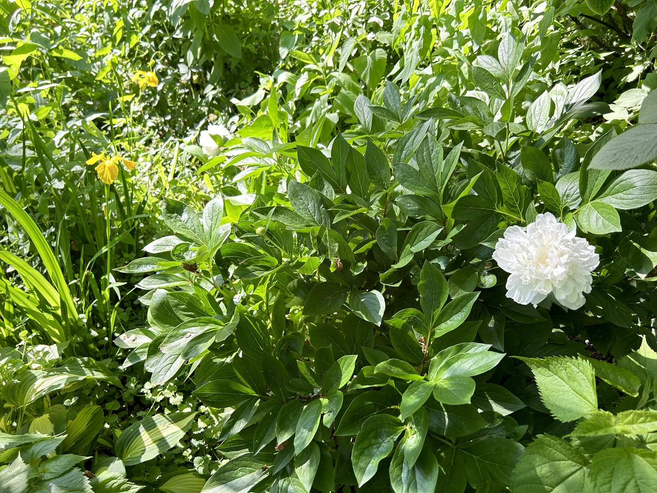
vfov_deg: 53.1
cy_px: 246
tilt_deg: -35.2
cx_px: 328
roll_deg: +1.1
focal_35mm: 26
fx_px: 493
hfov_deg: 67.3
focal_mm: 5.7
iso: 50
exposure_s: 1/270
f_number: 1.5
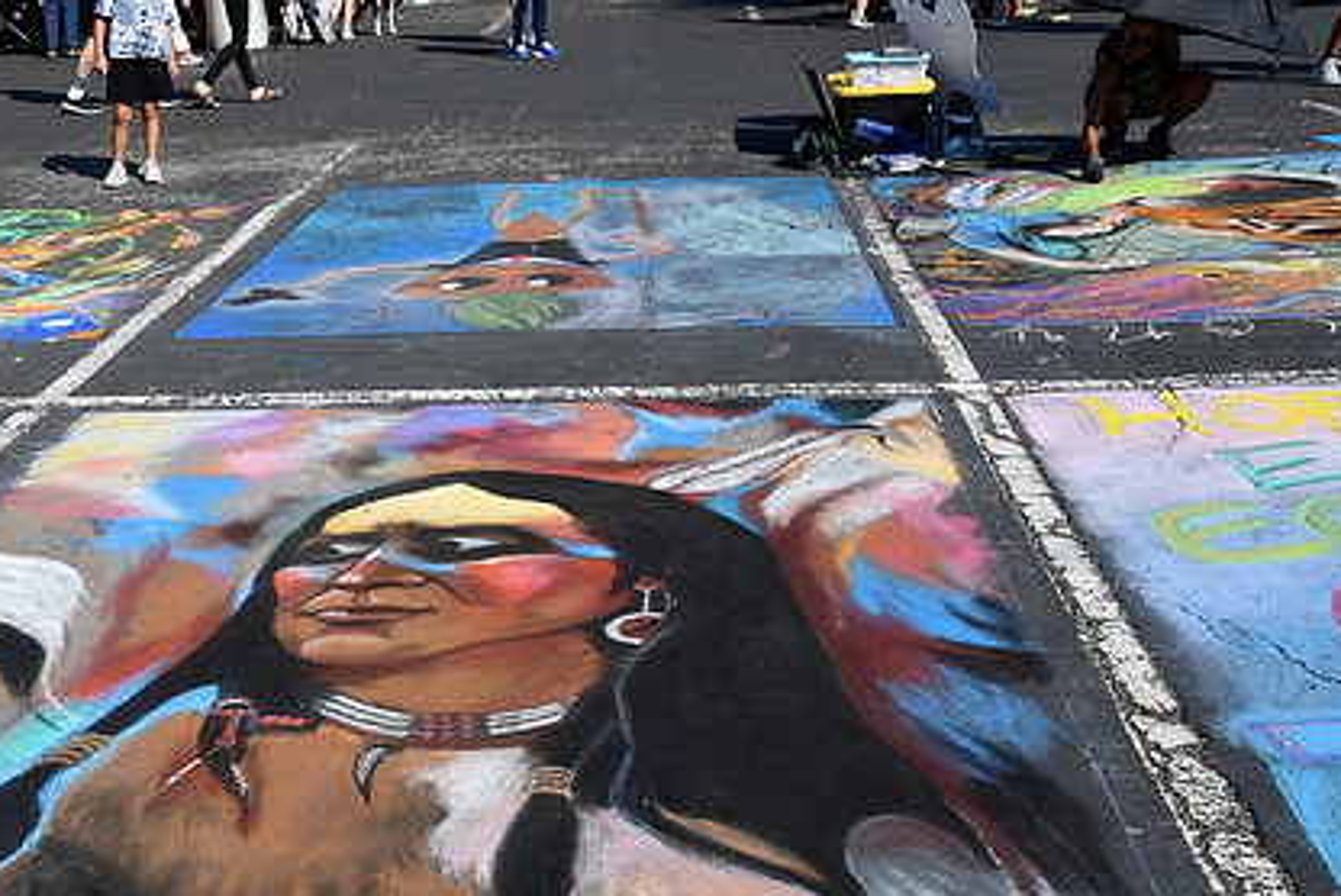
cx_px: 487
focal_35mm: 46
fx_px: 1715
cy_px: 620
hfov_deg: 42.3
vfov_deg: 29.0
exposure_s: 1/320
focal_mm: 22
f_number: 9
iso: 100
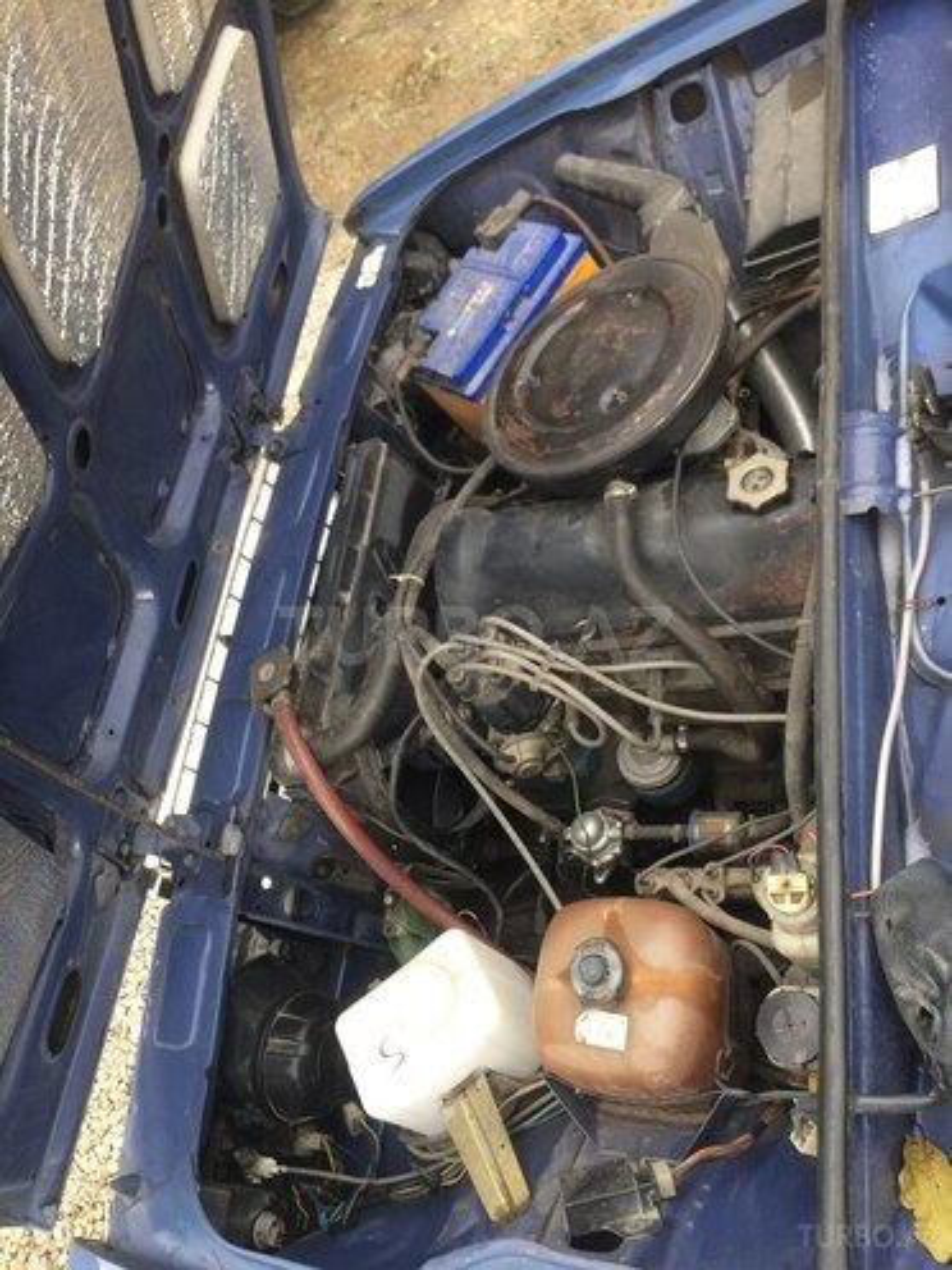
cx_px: 476
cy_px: 635
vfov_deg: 61.7
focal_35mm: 29
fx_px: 1063
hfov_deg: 48.2
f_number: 2.2
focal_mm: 4.15
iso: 32
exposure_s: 1/109
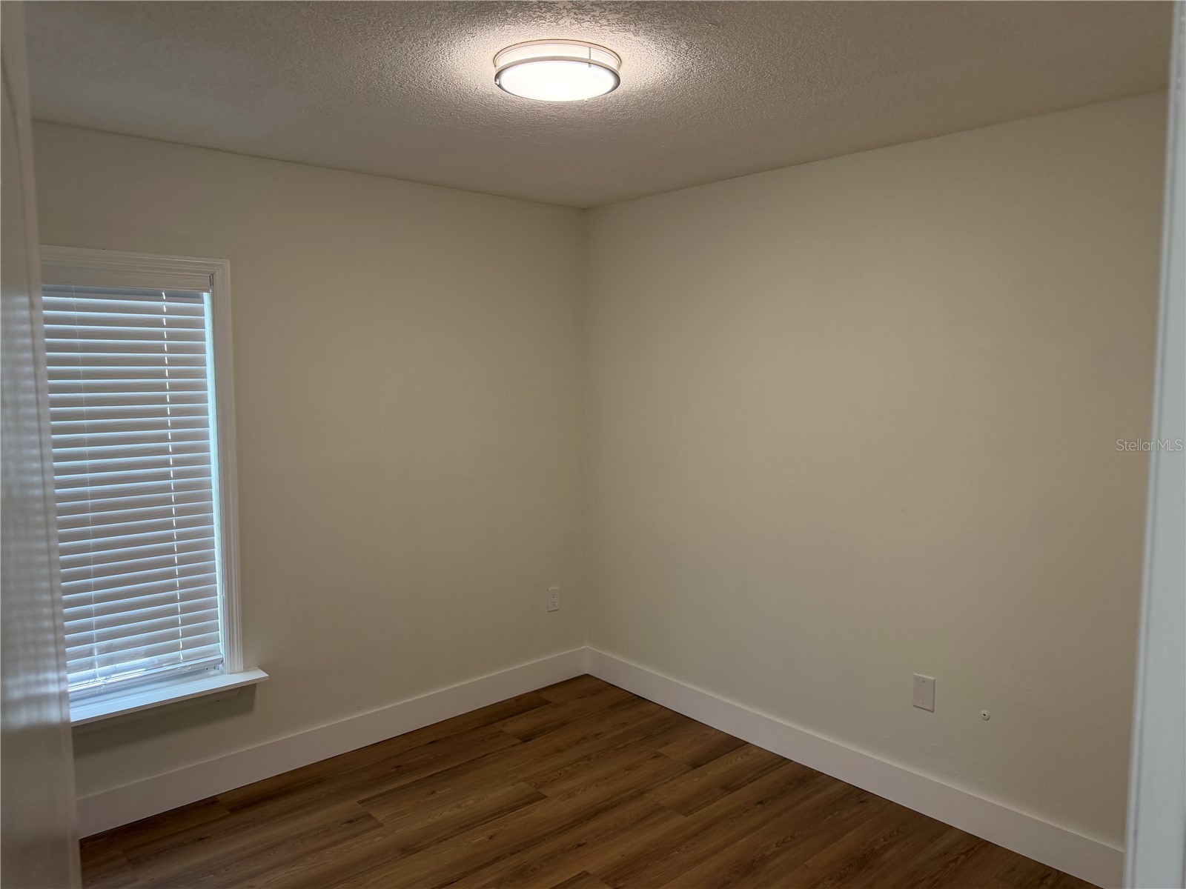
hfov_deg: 71.6
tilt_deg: -5.6
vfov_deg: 56.8
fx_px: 822
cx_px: 593
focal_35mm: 24
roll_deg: +0.5
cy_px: 444
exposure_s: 1/124
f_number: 1.78
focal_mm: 6.76
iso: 160
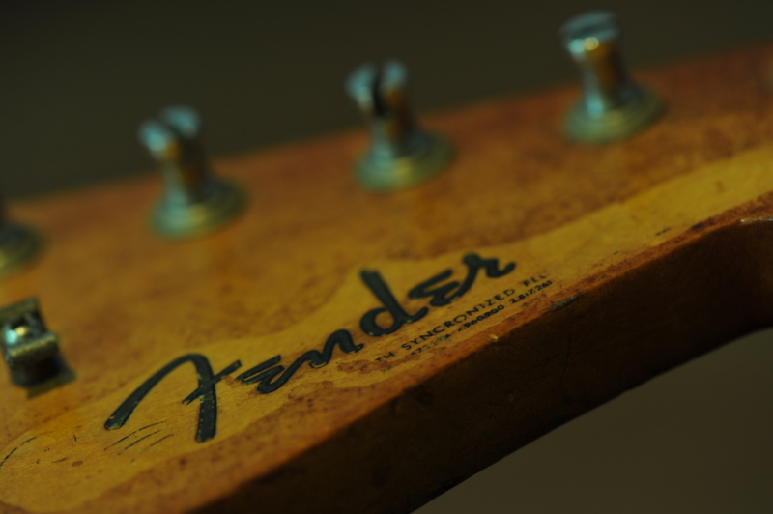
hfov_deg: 19.5
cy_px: 257
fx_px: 2253
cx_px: 386
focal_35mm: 105
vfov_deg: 13.0
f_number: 7.1
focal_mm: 105
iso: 800
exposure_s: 1/13
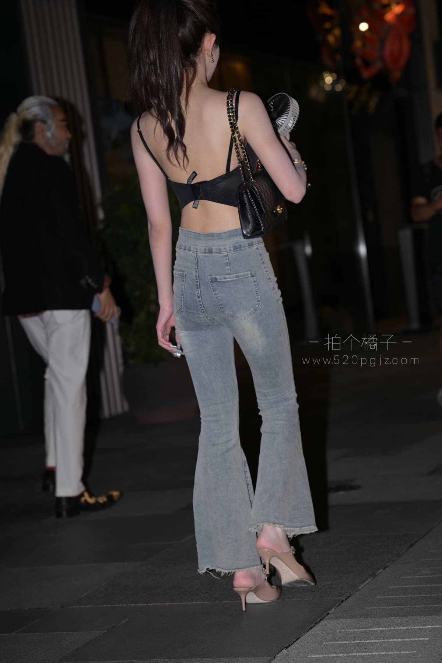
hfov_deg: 16.1
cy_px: 332
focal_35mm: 85
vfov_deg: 23.9
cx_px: 221
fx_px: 1565
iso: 250
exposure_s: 1/200
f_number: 4
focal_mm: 85
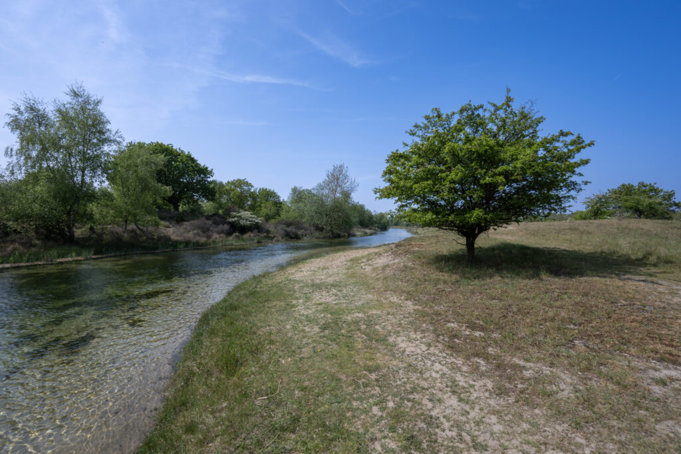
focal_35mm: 16
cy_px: 227
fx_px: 303
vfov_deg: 73.8
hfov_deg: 96.7
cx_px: 340
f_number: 8
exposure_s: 1/500
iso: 100
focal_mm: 16
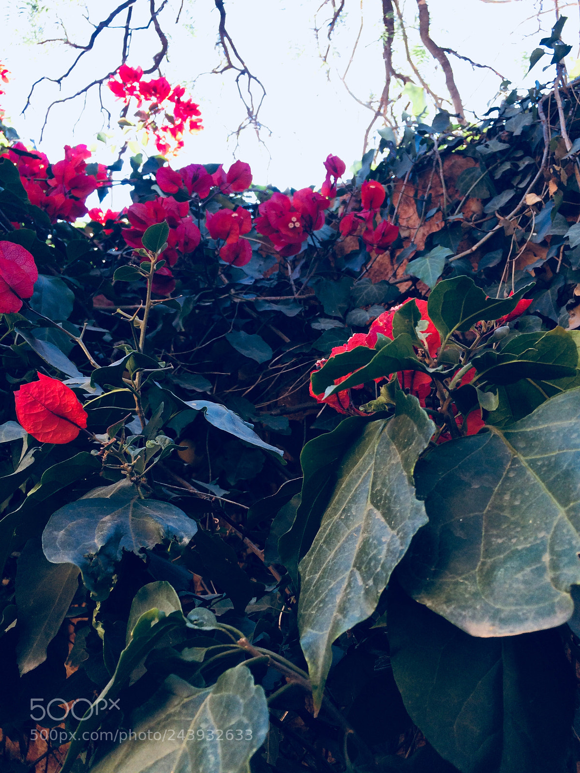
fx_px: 648
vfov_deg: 61.7
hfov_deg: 48.2
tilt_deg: +20.3
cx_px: 290
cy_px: 386
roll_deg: +1.0
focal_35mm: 29
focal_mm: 4.15
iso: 64
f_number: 2.2
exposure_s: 1/120
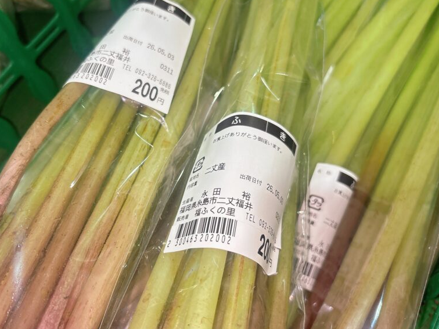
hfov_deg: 55.2
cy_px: 183
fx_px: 419
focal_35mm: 33
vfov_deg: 42.9
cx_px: 193
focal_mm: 5.96
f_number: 1.6
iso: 125
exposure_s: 1/79
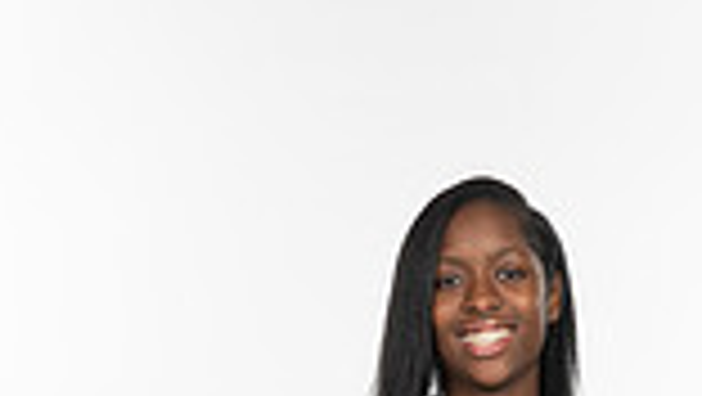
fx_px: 3483
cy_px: 922
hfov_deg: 11.5
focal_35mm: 187
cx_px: 500
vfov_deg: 6.2
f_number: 5.6
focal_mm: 62
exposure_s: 1/250
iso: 200
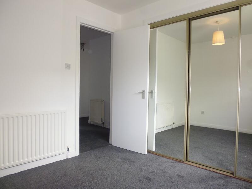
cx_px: 126
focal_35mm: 24
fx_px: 175
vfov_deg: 56.8
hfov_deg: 71.6
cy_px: 94
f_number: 2.8
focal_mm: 4.3
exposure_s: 1/60
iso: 125
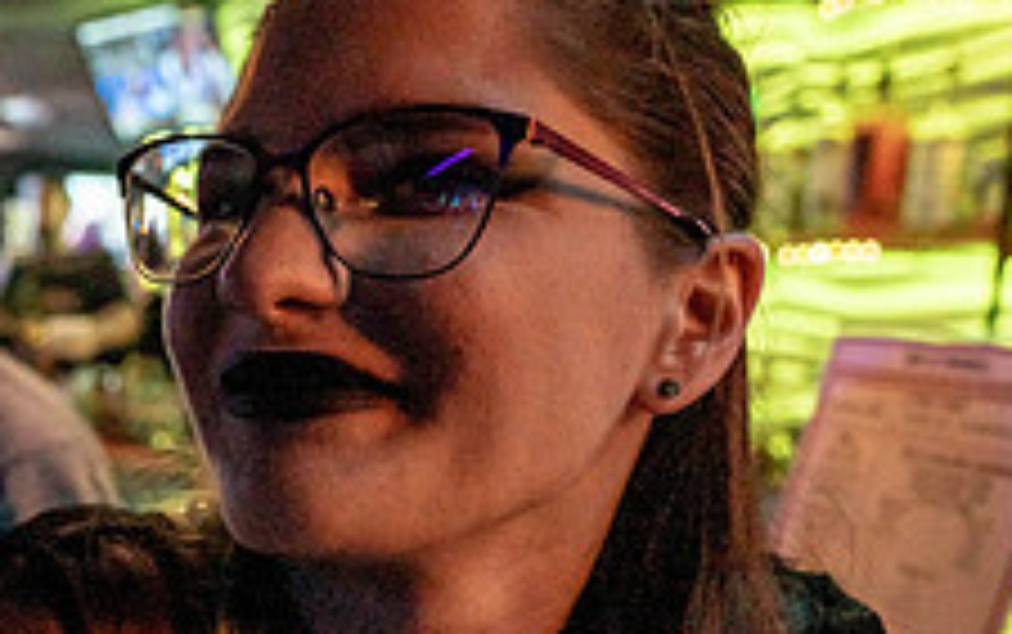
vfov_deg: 26.9
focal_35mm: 47
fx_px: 1297
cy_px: 515
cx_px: 63
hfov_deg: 39.0
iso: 2500
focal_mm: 17.9
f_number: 2.8
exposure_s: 1/200
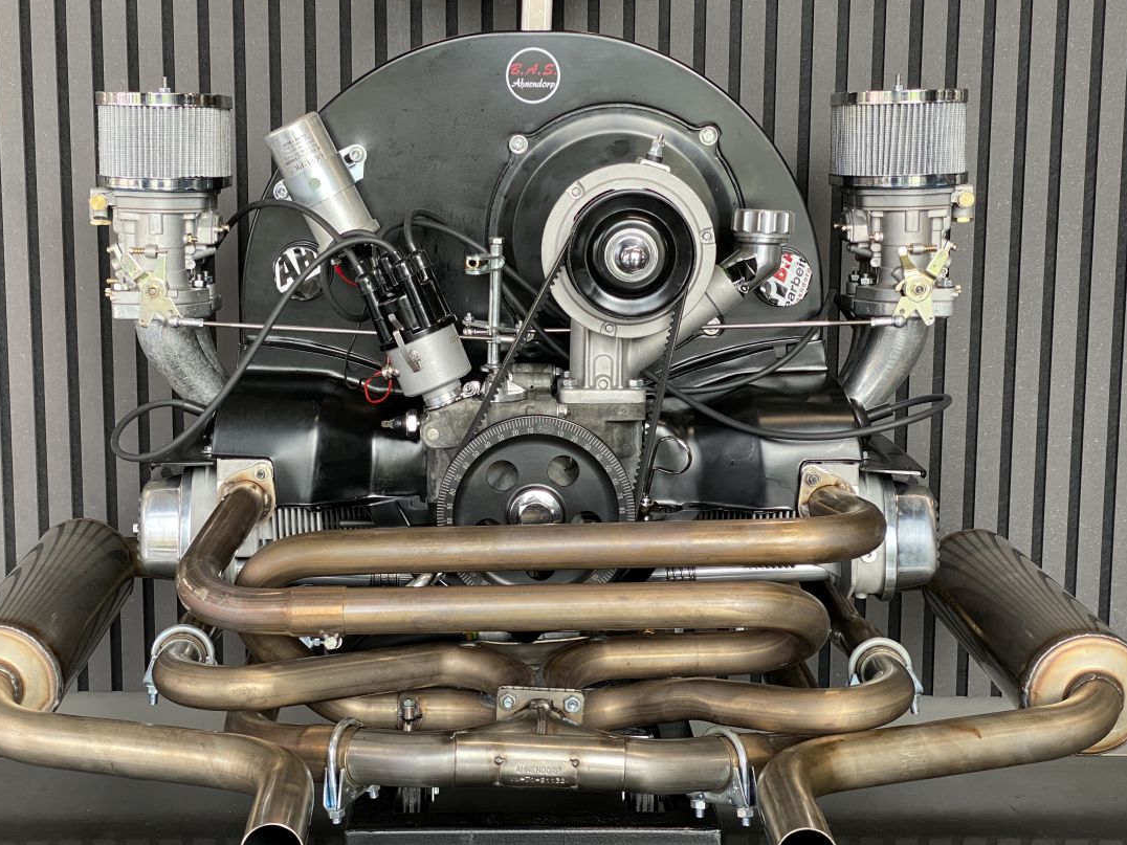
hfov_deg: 33.2
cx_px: 523
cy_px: 446
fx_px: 1888
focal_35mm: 58
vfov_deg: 25.2
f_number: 2
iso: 100
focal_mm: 6
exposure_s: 1/50
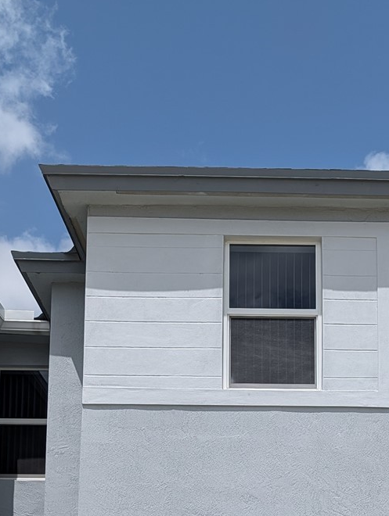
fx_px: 867
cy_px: 609
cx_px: 291
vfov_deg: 29.0
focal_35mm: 58
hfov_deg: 25.0
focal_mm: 6.9
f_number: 1.68
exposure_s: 1/1488
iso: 20
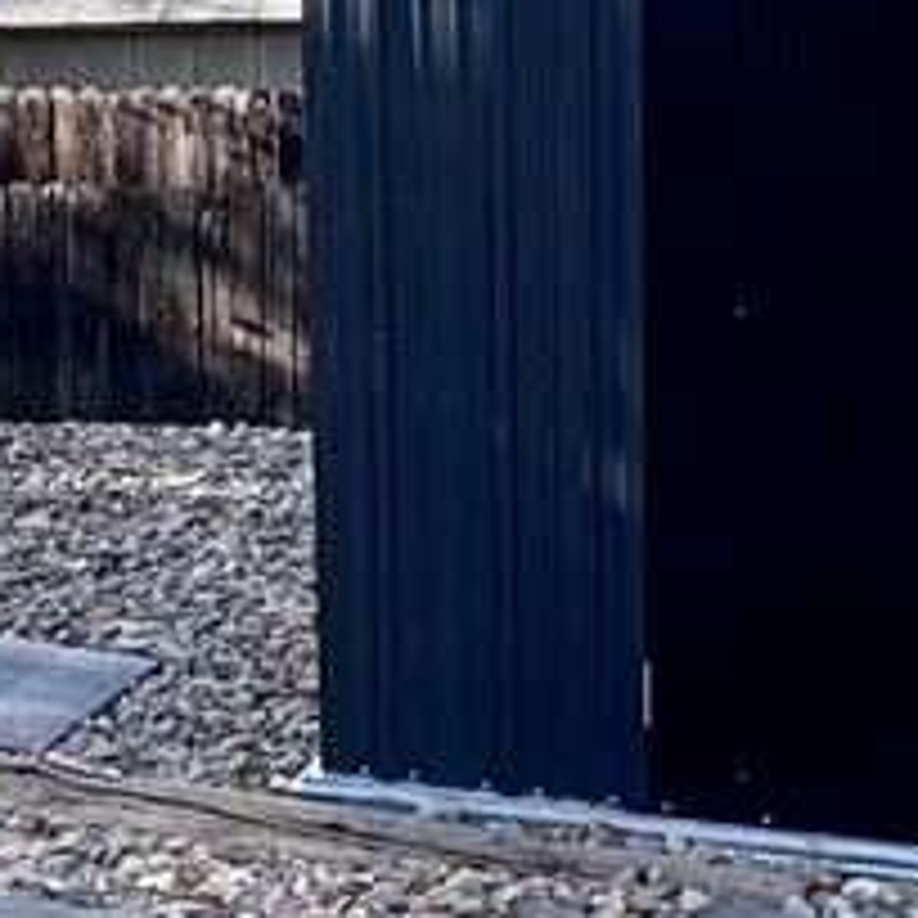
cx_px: -130
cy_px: 212
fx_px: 2910
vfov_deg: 17.8
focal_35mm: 97
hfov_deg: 17.2
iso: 40
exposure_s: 1/352
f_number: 2.2
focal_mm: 2.22
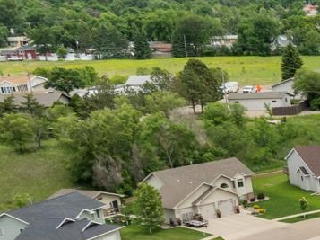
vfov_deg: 11.9
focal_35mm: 115
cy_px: 431
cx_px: 736
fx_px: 1062
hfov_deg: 13.3
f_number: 7.1
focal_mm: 12.29
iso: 100
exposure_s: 1/400
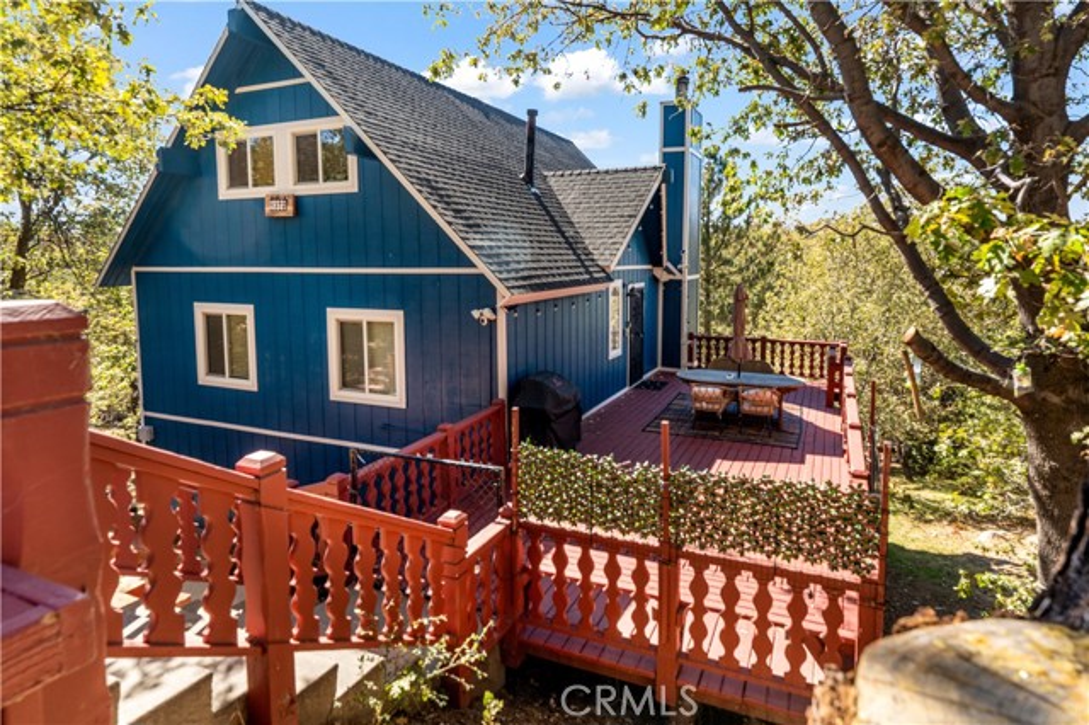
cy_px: 362
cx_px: 544
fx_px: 605
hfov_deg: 84.0
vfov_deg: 61.9
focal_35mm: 20
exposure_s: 1/100
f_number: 7.1
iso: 100
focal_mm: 20
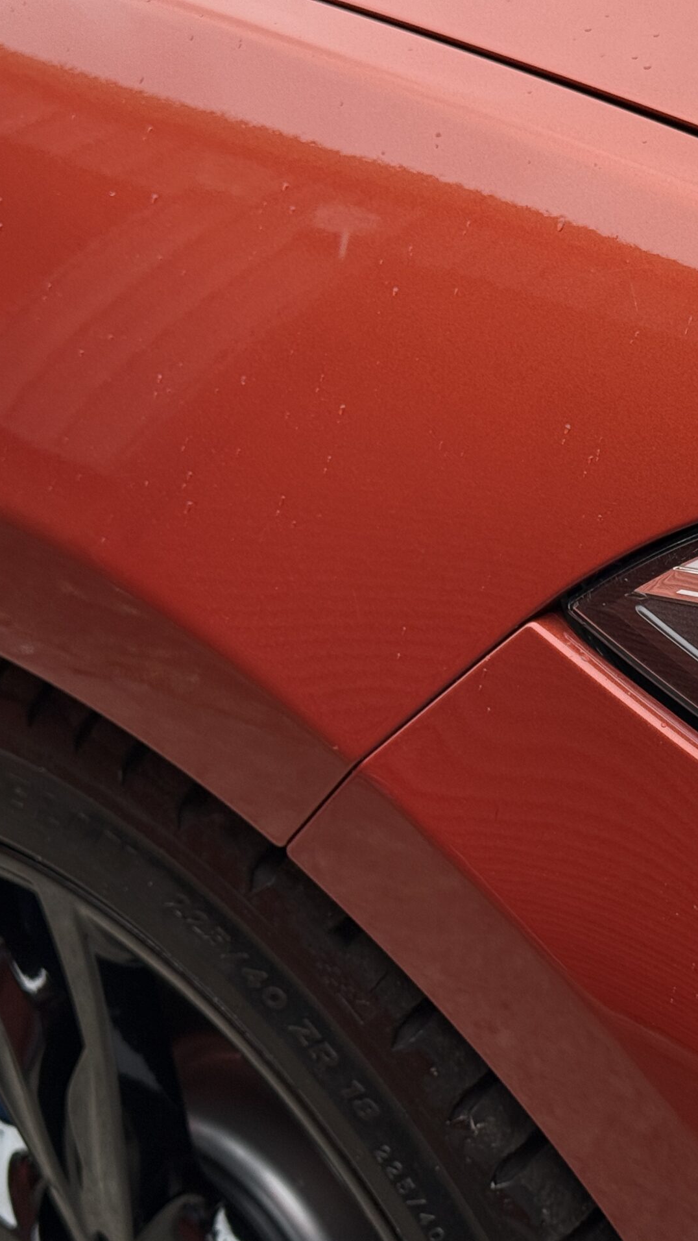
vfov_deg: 30.1
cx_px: 712
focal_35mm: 70
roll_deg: +5.5
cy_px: 622
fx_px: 2302
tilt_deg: -29.2
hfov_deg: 16.8
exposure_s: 1/939
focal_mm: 6.76
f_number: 1.78
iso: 64
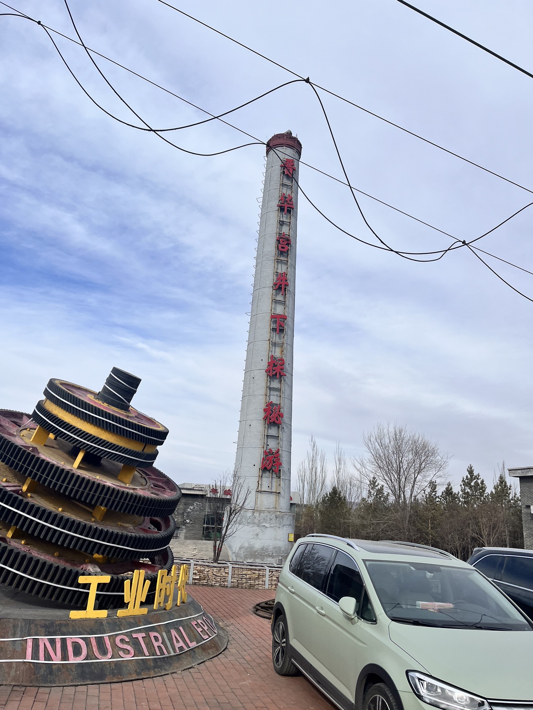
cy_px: 355
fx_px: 534
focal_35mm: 26
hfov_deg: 53.1
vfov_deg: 67.3
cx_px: 266
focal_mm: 5.1
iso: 50
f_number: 1.6
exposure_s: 1/4651
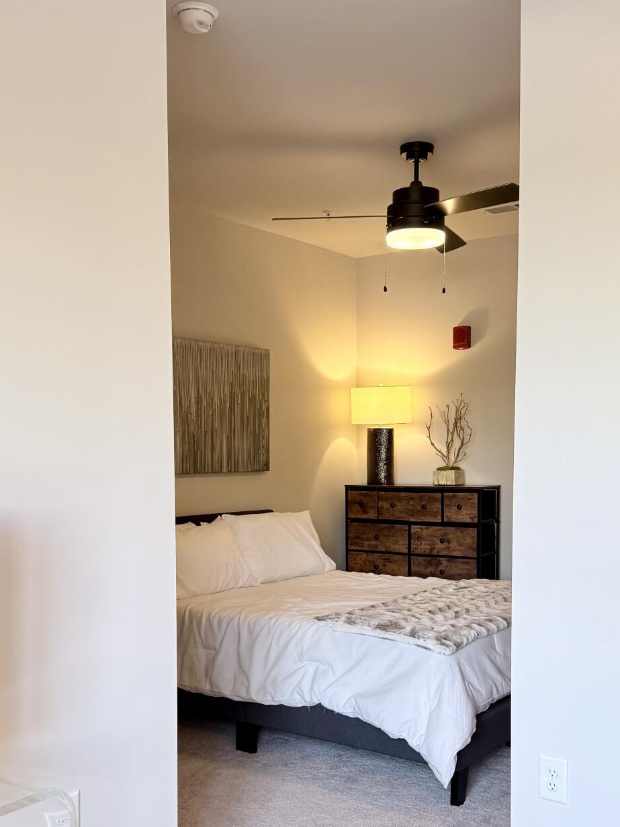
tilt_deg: -3.6
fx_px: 932
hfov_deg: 36.8
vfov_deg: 47.4
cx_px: 306
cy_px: 518
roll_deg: -0.6
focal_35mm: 39
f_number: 1.78
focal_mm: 6.76
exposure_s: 1/120
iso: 125
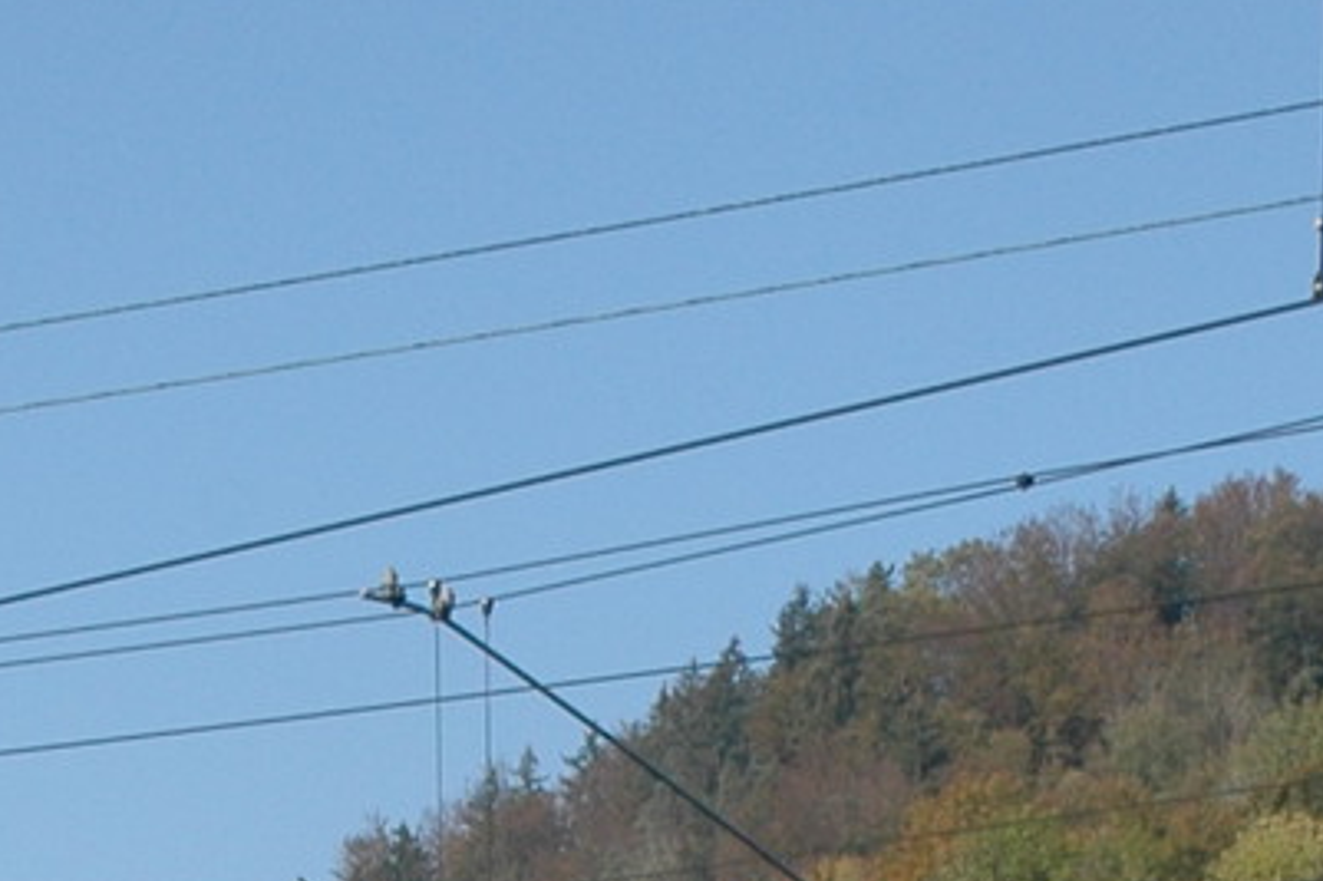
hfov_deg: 9.9
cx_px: 729
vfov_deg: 6.4
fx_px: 7655
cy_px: 1902
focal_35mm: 208
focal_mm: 29
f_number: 9
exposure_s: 1/320
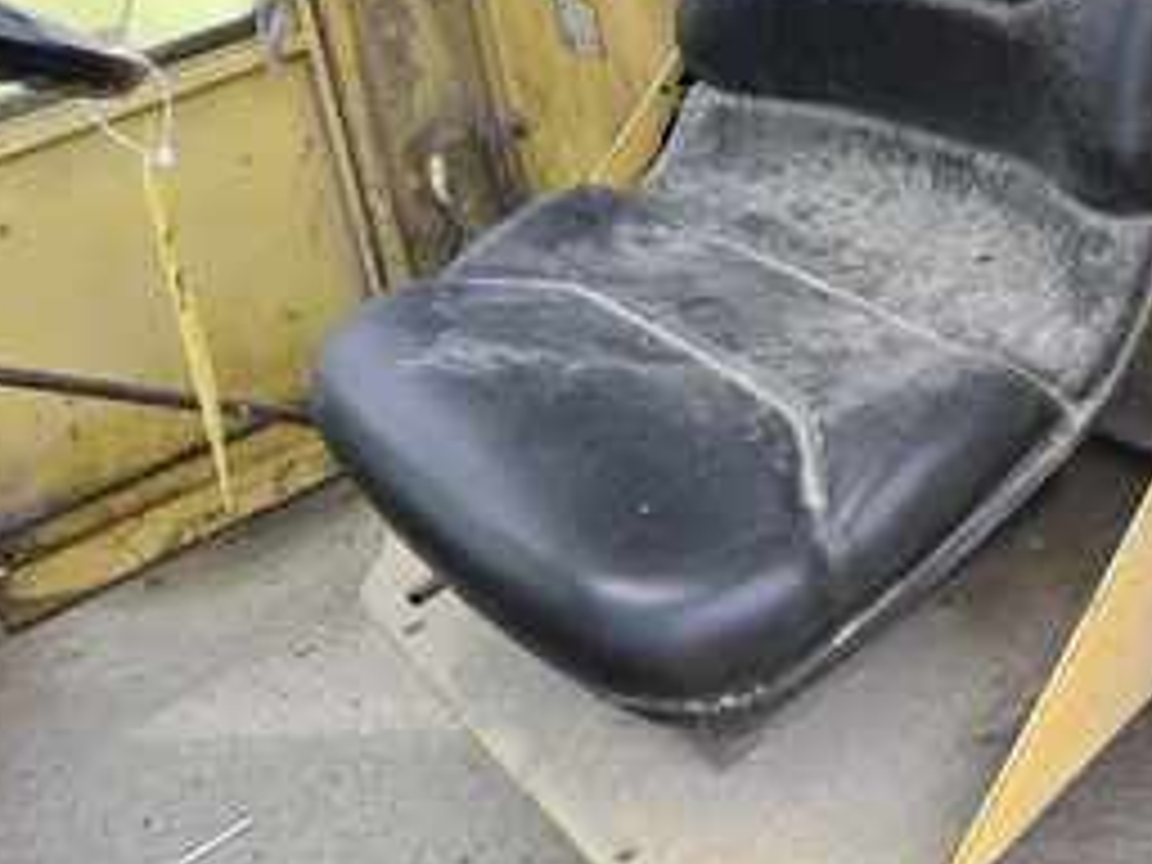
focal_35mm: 36
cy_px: 252
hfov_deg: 50.2
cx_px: 792
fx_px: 1198
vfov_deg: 38.9
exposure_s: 1/353
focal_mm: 5.4
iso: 25
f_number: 1.8
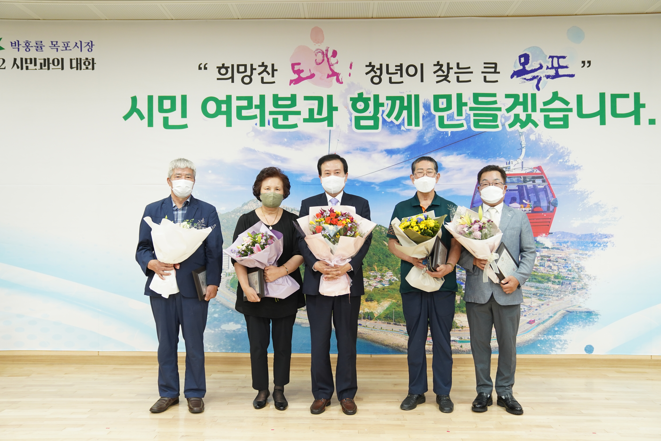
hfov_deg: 60.3
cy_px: 220
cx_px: 330
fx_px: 569
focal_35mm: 31
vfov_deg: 42.3
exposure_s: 1/160
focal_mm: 31
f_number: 2.8
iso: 1250
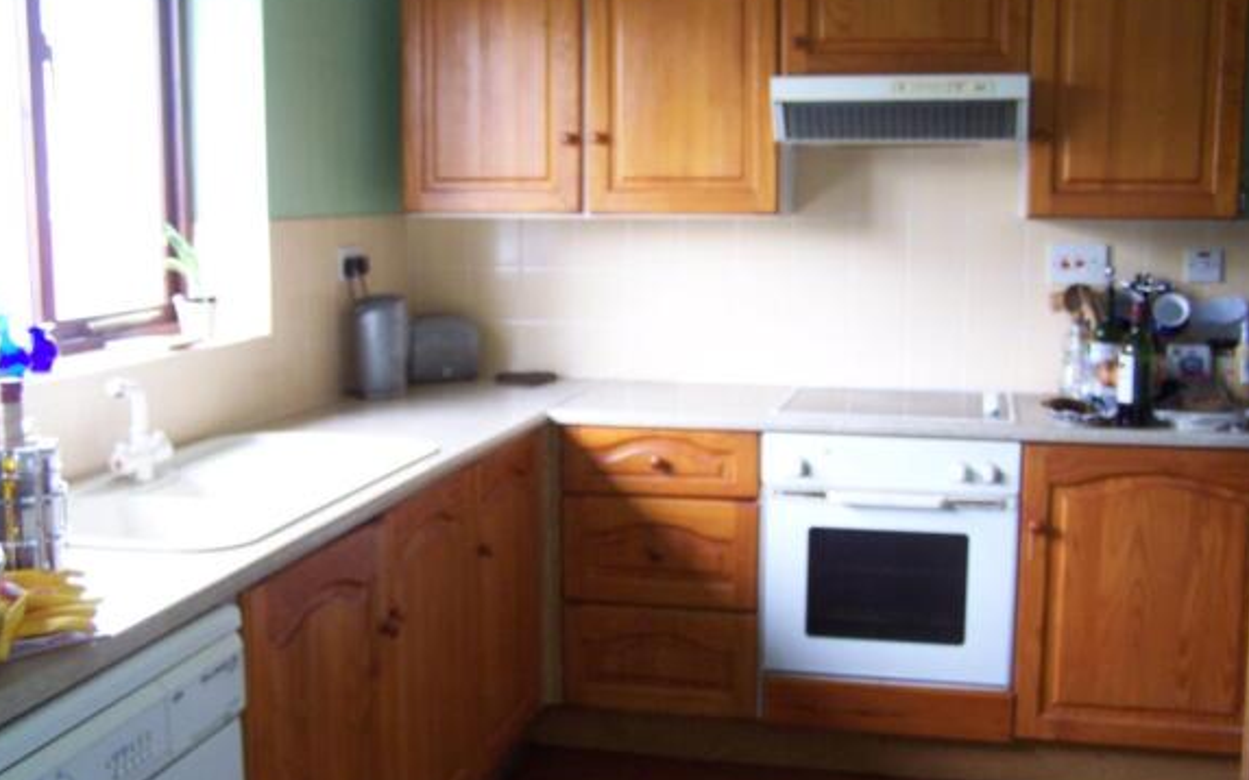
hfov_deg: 48.2
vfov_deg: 31.2
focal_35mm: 41
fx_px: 1395
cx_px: 624
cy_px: 374
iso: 140
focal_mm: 6.3
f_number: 2.8
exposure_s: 1/8
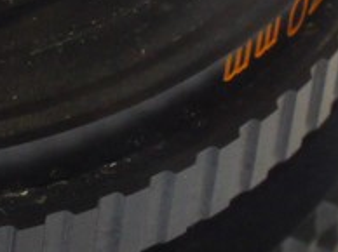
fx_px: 3628
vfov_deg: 4.0
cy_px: 49
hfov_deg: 5.3
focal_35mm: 372
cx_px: -106
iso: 800
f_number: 9
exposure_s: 1/40
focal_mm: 30
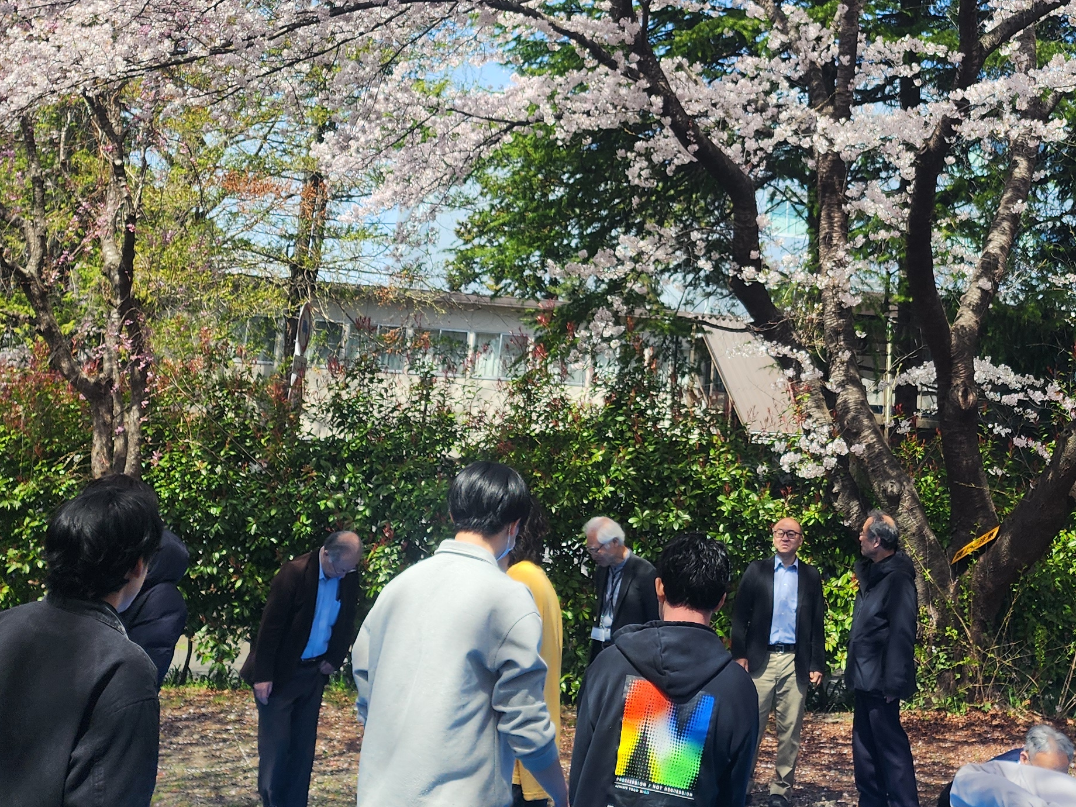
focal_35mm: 50
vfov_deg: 28.2
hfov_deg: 37.6
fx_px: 1554
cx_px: 760
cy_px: 105
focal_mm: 6.4
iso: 12
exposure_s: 1/568
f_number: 1.8
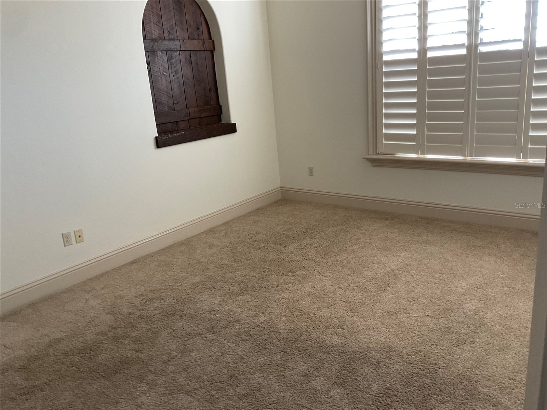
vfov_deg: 48.2
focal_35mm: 29
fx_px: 458
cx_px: 274
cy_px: 205
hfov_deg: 61.7
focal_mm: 3
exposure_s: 1/64
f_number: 1.8
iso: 64
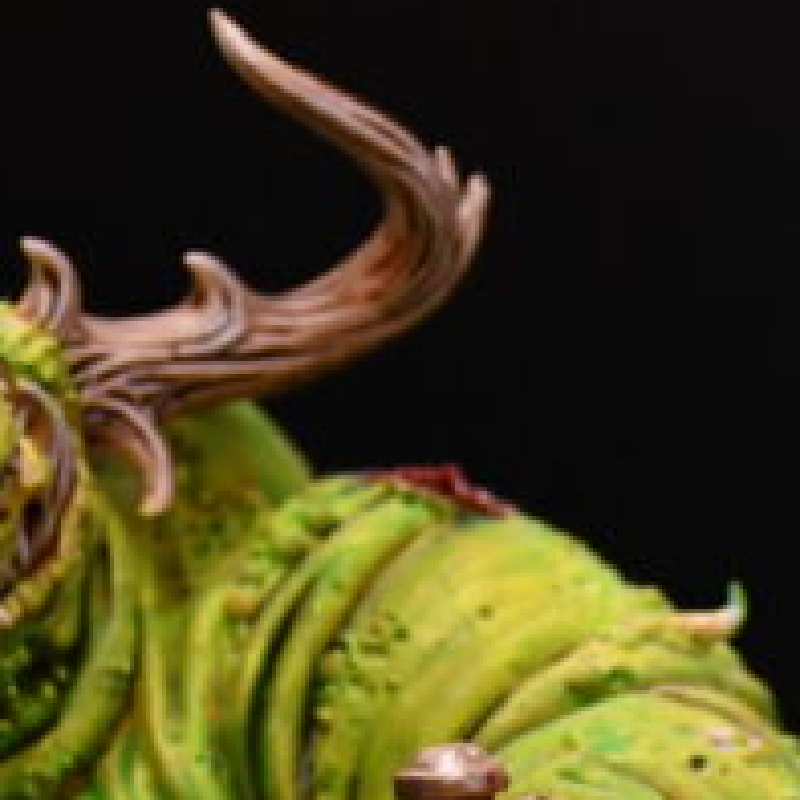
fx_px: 6589
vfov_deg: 6.9
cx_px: 845
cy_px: 774
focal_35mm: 252
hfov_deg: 6.9
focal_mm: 38
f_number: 4.2
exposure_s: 1/200
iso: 2000
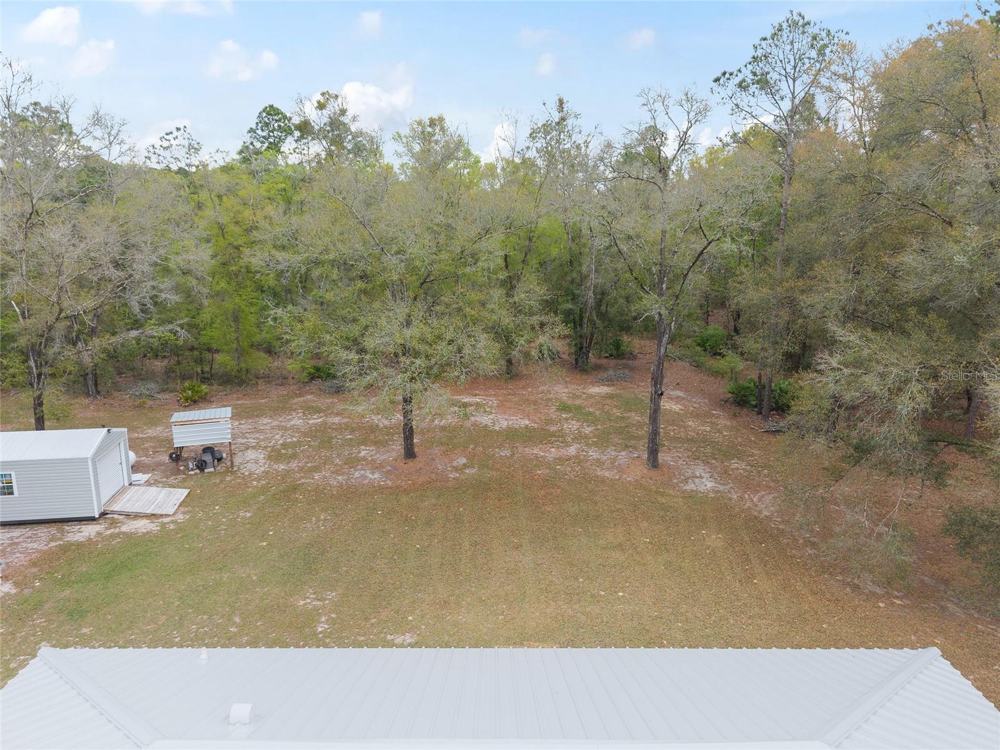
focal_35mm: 24
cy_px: 375
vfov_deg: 56.8
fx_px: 693
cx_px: 500
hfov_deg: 71.6
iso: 220
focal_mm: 8.67
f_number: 1.8
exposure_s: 1/640
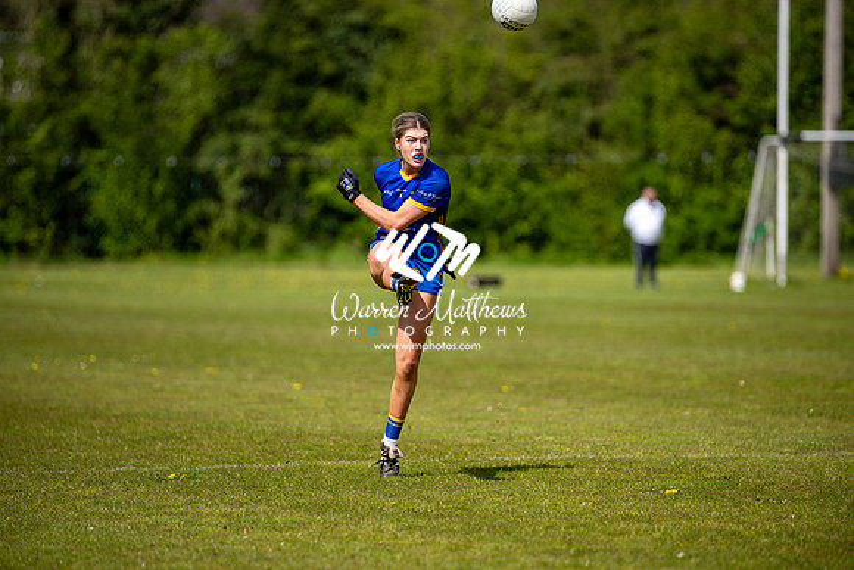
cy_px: 285
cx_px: 427
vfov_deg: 5.5
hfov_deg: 8.2
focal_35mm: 250
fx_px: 5932
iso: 180
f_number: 2.8
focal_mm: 250
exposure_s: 1/6400
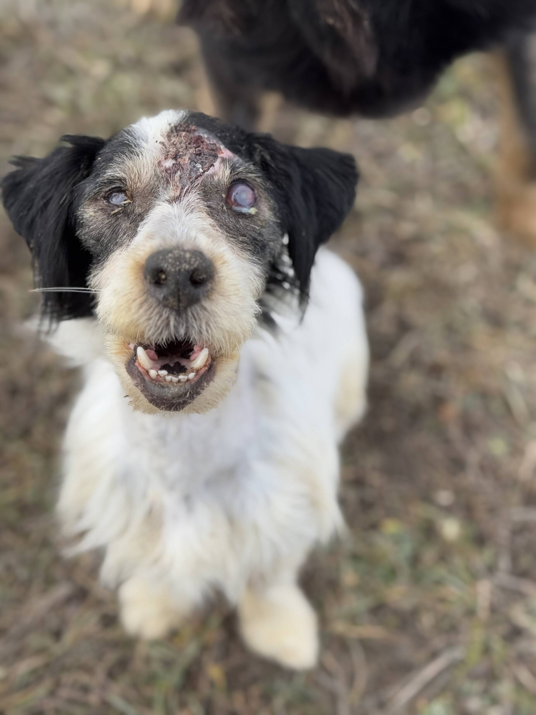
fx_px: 991
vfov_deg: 39.7
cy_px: 358
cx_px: 268
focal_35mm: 48
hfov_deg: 30.3
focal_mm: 6.76
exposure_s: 1/633
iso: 64
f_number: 1.78
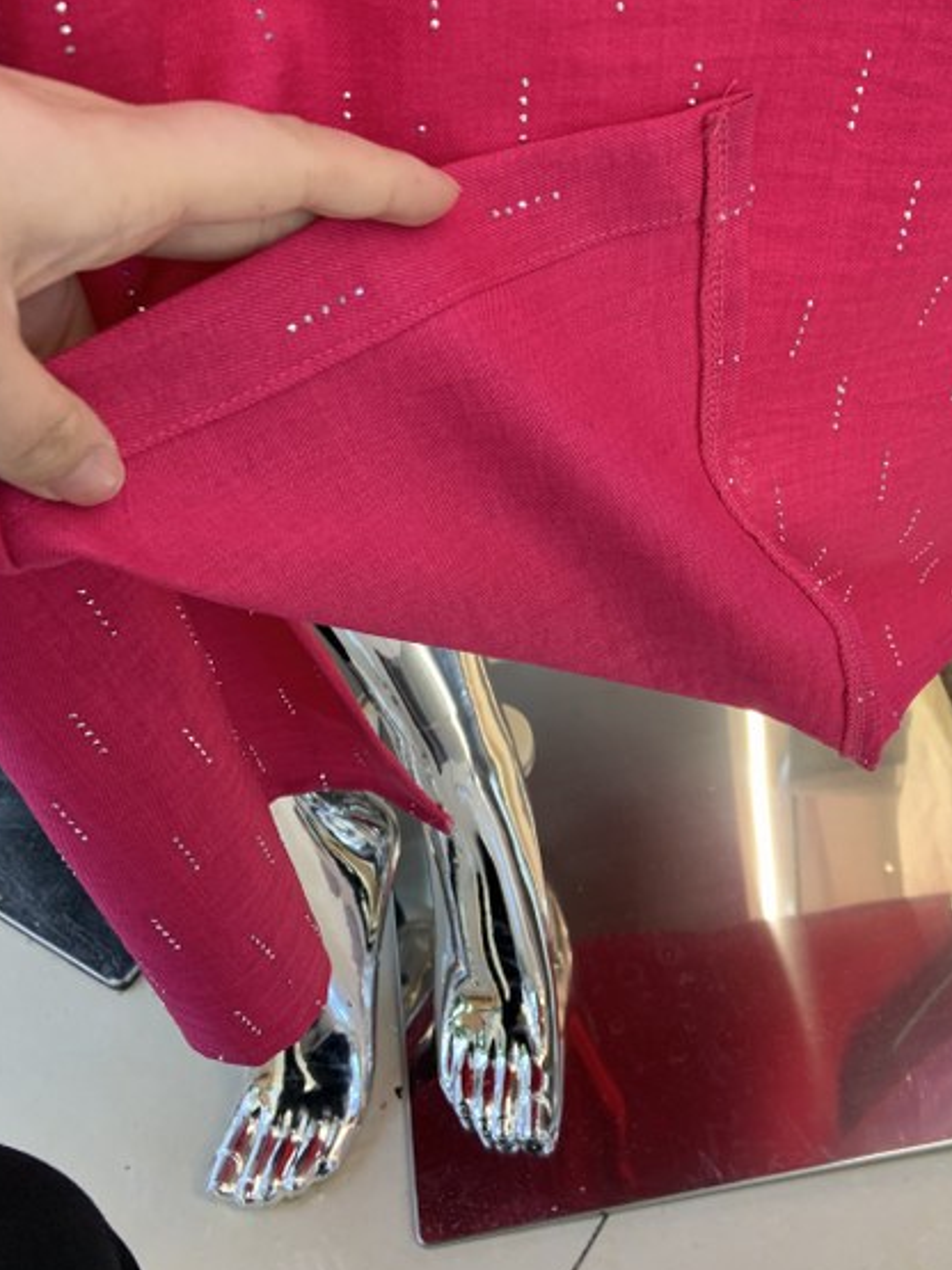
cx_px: 533
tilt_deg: -48.1
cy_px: 641
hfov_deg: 39.6
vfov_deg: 51.4
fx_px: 1321
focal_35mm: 36
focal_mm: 4.25
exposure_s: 1/61
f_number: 1.8
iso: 100
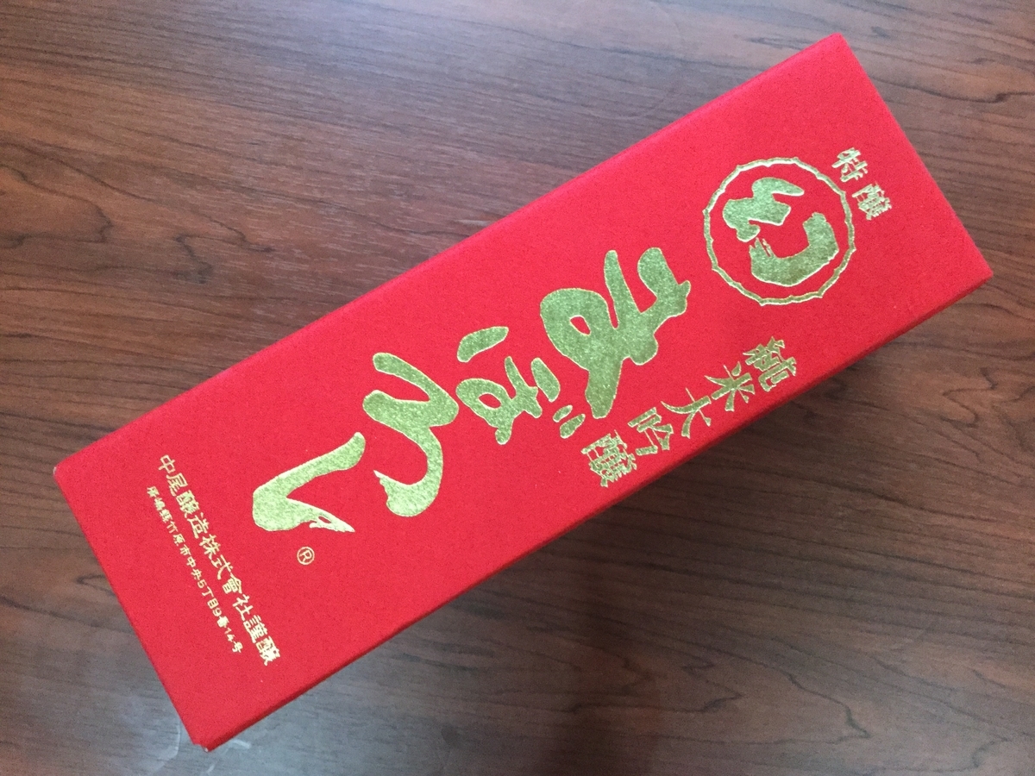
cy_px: 388
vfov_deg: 45.4
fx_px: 927
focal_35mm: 31
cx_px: 518
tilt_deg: -83.8
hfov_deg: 58.4
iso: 200
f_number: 2.4
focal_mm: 3.3
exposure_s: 1/15
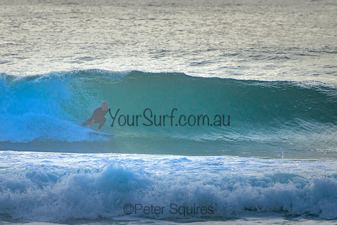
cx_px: 129
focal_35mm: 550
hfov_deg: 3.7
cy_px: 111
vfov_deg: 2.5
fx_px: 5148
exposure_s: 1/2000
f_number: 5.6
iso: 800
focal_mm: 400
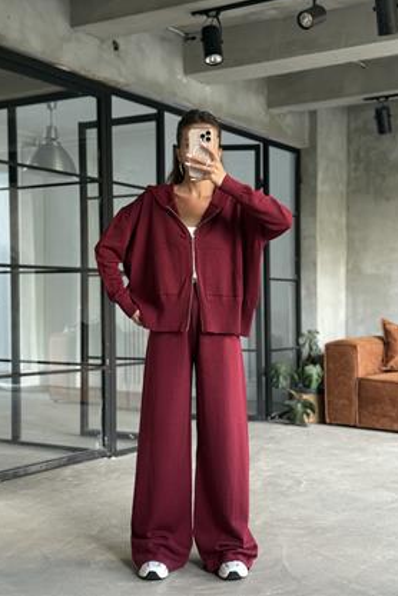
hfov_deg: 26.5
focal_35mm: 51
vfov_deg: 38.9
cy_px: 293
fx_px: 846
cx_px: 200
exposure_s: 1/40
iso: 320
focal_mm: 6.76
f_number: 1.78
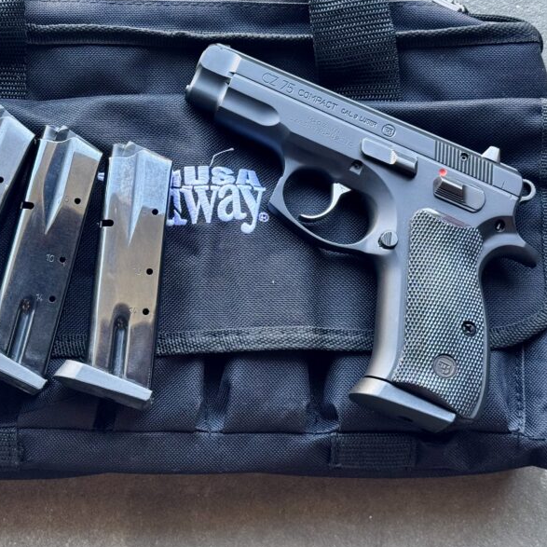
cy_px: 195
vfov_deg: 23.3
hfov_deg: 23.3
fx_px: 1323
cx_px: 180
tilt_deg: -83.0
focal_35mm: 74
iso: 125
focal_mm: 6.76
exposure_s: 1/120
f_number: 1.78
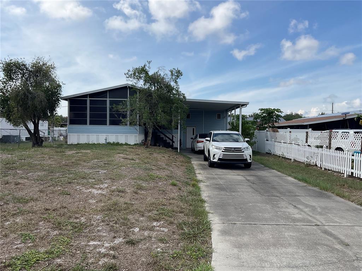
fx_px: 303
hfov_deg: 61.7
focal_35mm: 29
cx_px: 181
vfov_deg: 48.2
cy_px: 136
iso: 16
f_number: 1.8
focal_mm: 3
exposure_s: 1/2141
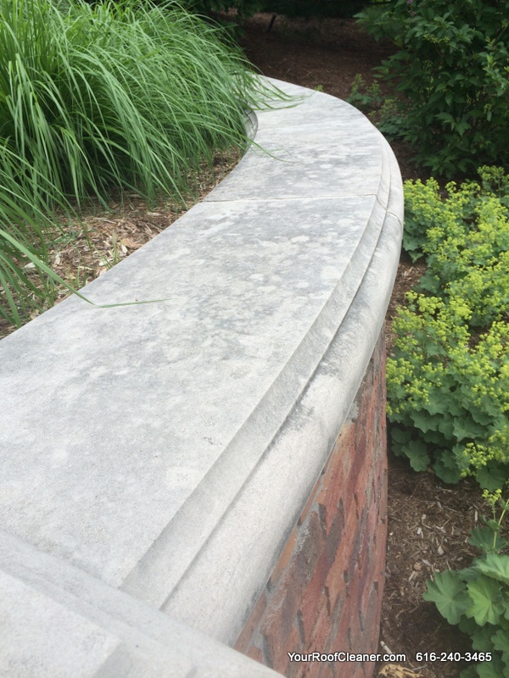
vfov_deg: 61.7
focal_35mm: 29
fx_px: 569
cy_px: 339
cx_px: 254
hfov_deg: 48.2
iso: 32
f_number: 2.2
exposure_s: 1/1172
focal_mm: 4.15
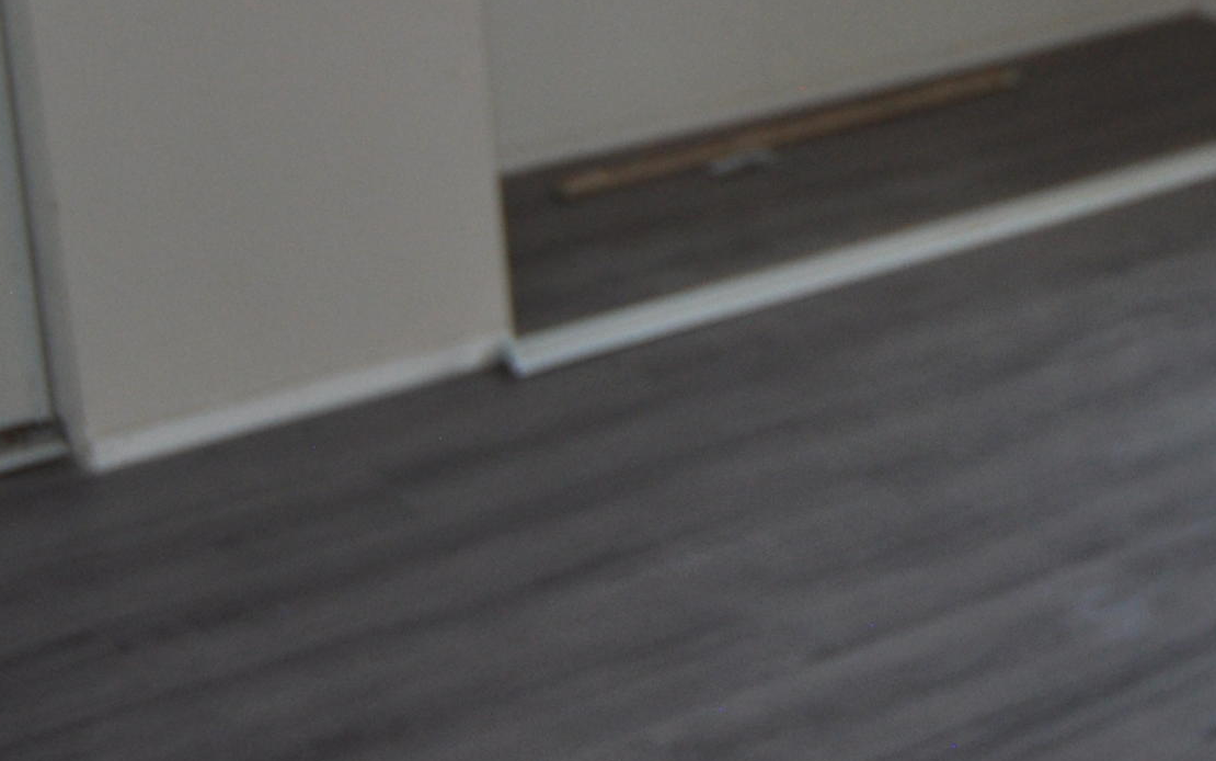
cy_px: -158
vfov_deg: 12.9
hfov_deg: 20.0
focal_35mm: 99
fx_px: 3281
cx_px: 1363
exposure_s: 1/160
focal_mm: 24
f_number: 3.8
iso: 400
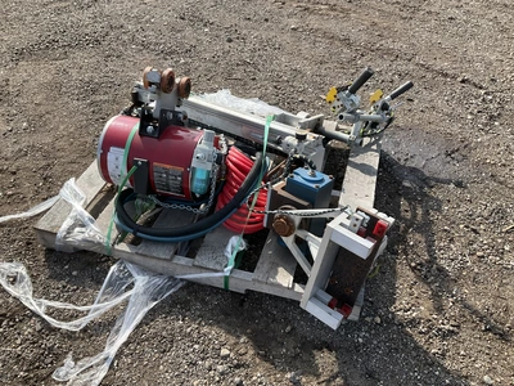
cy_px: 193
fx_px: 431
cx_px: 257
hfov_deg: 61.7
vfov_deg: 48.2
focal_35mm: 29
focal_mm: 3
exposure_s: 1/657
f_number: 1.8
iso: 25
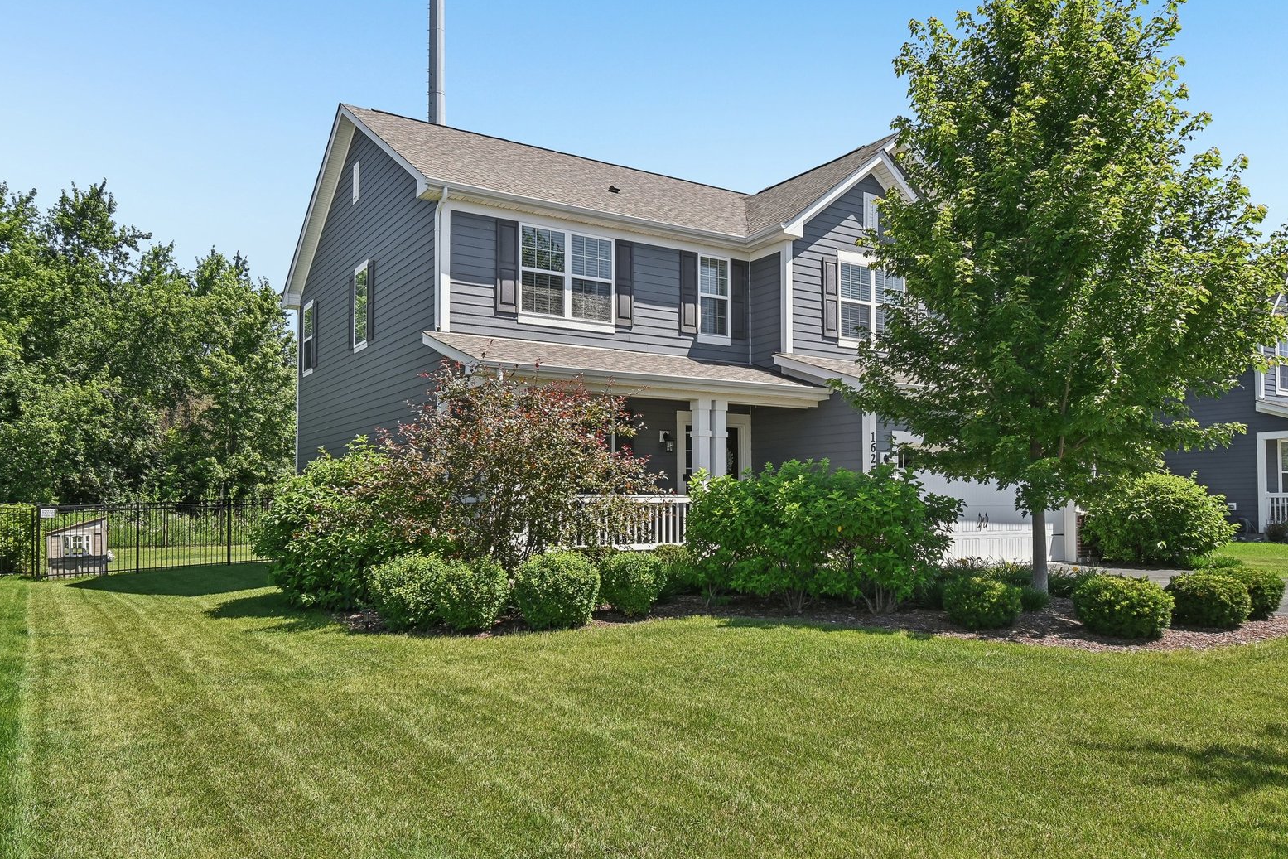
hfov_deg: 71.5
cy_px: 418
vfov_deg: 51.3
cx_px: 667
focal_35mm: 25
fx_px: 894
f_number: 8
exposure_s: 1/125
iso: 100
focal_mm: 16
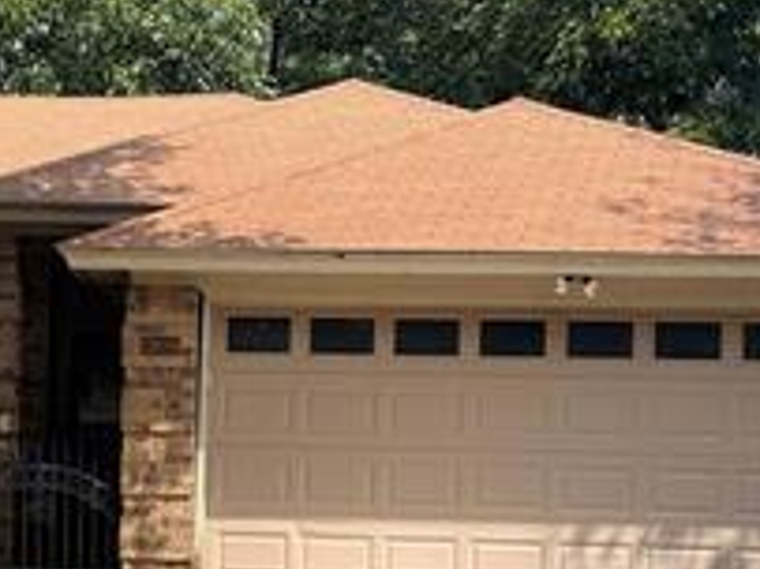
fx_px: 1799
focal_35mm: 82
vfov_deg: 17.8
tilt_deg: +1.2
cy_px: 487
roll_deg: -1.3
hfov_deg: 23.3
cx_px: 105
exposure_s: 1/2141
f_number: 1.6
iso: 50
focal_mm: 5.96
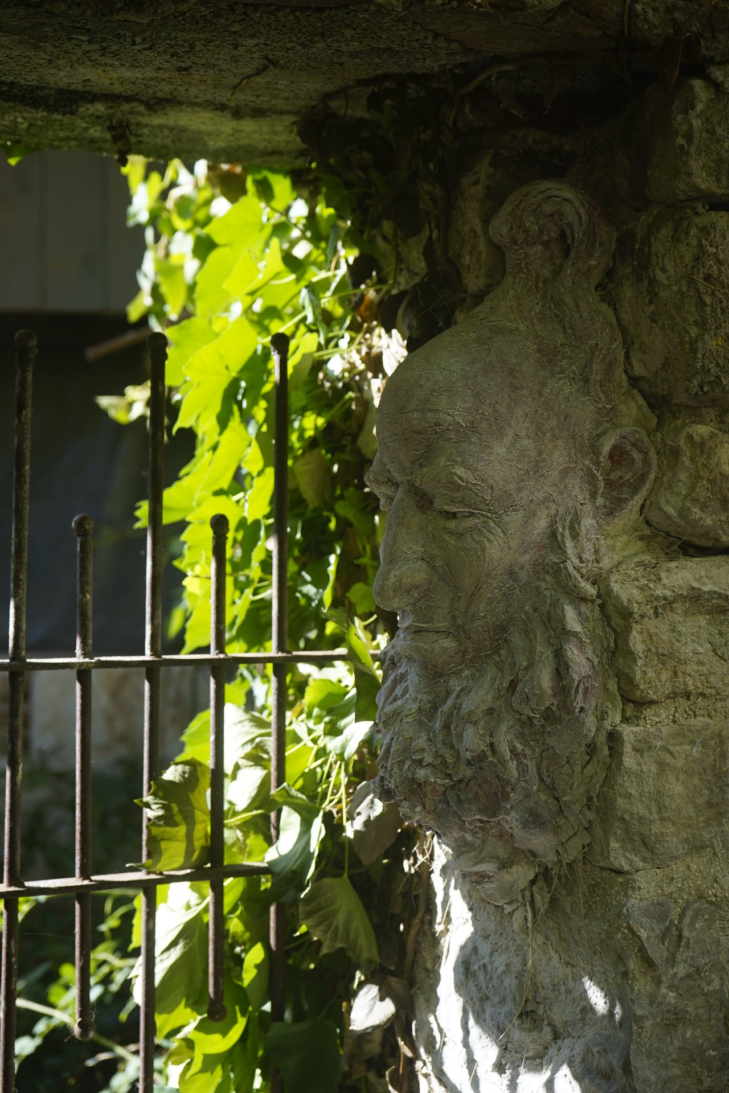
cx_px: 364
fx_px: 1670
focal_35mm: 55
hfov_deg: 24.6
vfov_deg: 36.2
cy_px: 546
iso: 100
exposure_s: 1/60
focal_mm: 55
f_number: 6.3
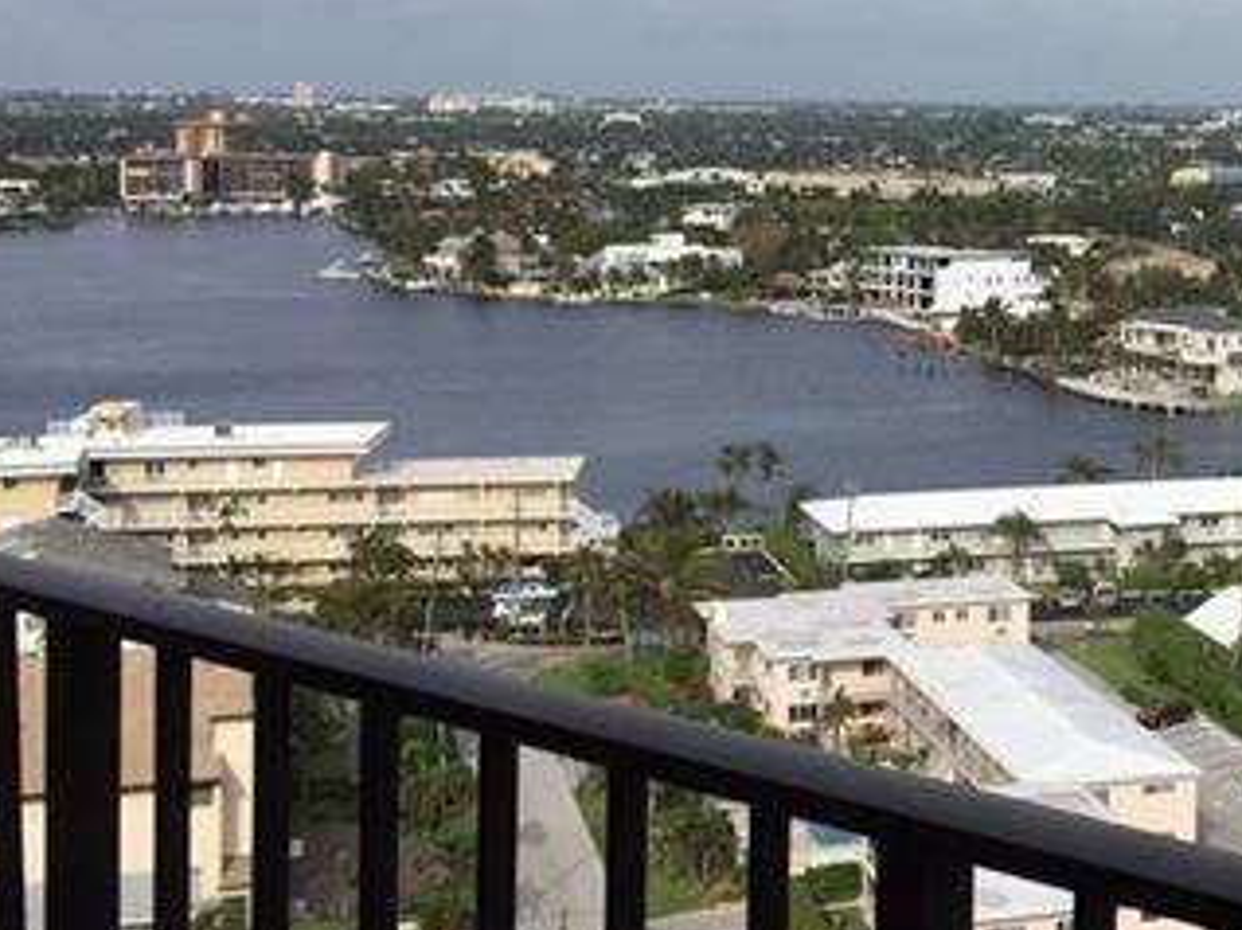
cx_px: 1418
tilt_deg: -2.9
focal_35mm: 73
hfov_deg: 24.6
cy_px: 191
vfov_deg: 19.9
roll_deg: -1.6
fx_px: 2617
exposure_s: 1/2326
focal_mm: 4.15
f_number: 2.2
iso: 32
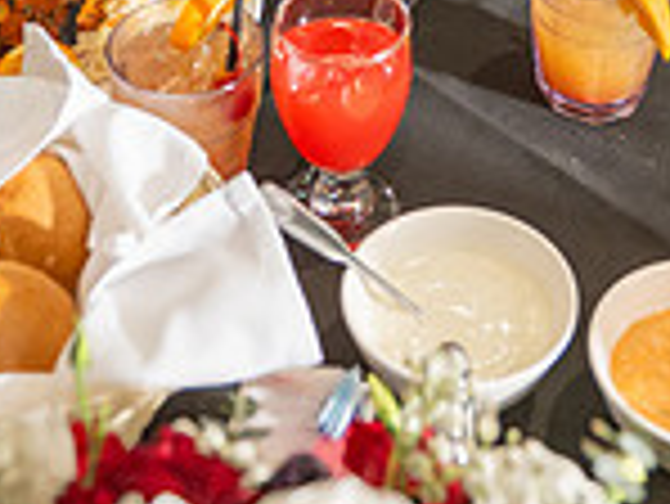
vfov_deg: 14.9
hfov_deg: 21.7
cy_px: -317
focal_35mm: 90
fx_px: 1743
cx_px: 409
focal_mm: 24
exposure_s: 1/200
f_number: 3.2
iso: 800
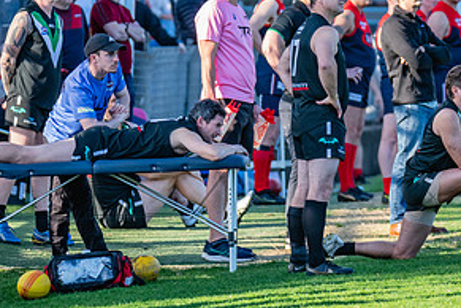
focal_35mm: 528
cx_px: 286
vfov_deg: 2.6
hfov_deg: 3.9
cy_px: 76
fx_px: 6761
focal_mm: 250
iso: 800
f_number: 4.5
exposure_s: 1/1600
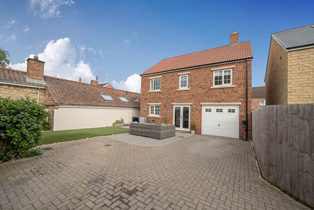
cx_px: 157
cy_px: 105
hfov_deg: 104.2
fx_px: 122
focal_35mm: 14
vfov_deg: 81.2
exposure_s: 1/500
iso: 400
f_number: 8
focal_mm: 14
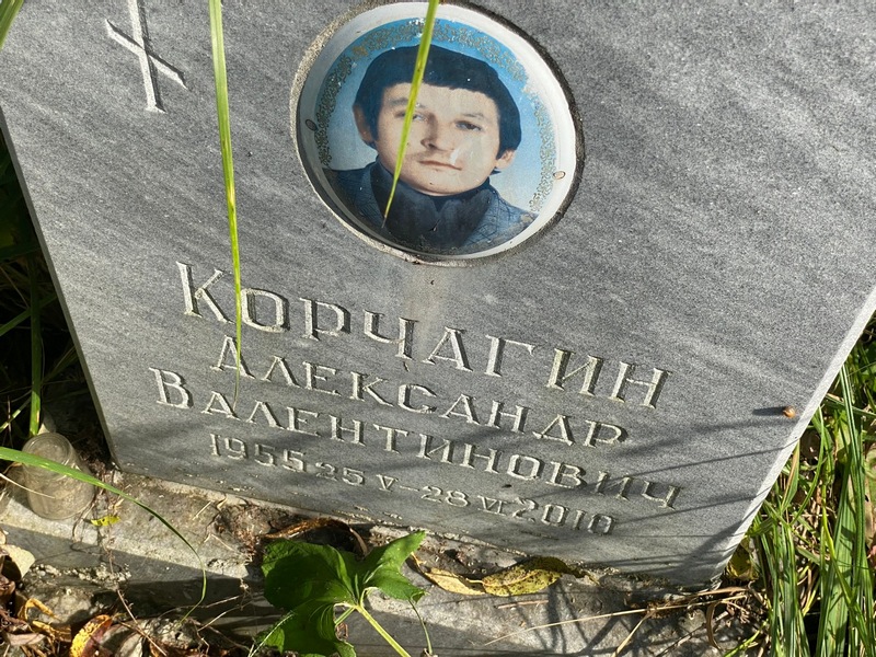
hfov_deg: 36.8
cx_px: 438
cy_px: 328
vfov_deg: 28.0
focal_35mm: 52
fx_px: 1316
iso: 20
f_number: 2
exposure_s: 1/841
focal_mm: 6
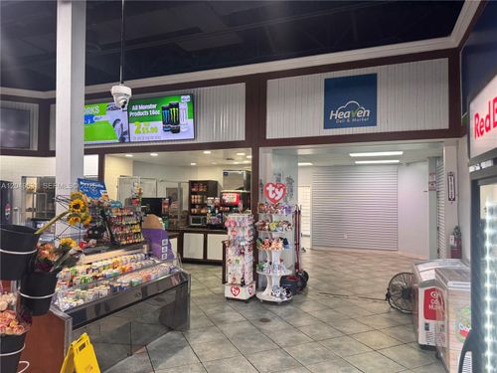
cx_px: 248
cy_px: 186
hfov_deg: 71.6
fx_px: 345
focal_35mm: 24
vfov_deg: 56.8
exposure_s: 1/120
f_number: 1.78
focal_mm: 6.76
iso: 160
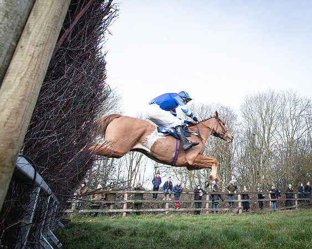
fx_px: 267
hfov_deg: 56.9
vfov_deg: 49.5
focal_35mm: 29
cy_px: 89
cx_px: 242
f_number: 8
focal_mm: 19
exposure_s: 1/1000
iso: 2000
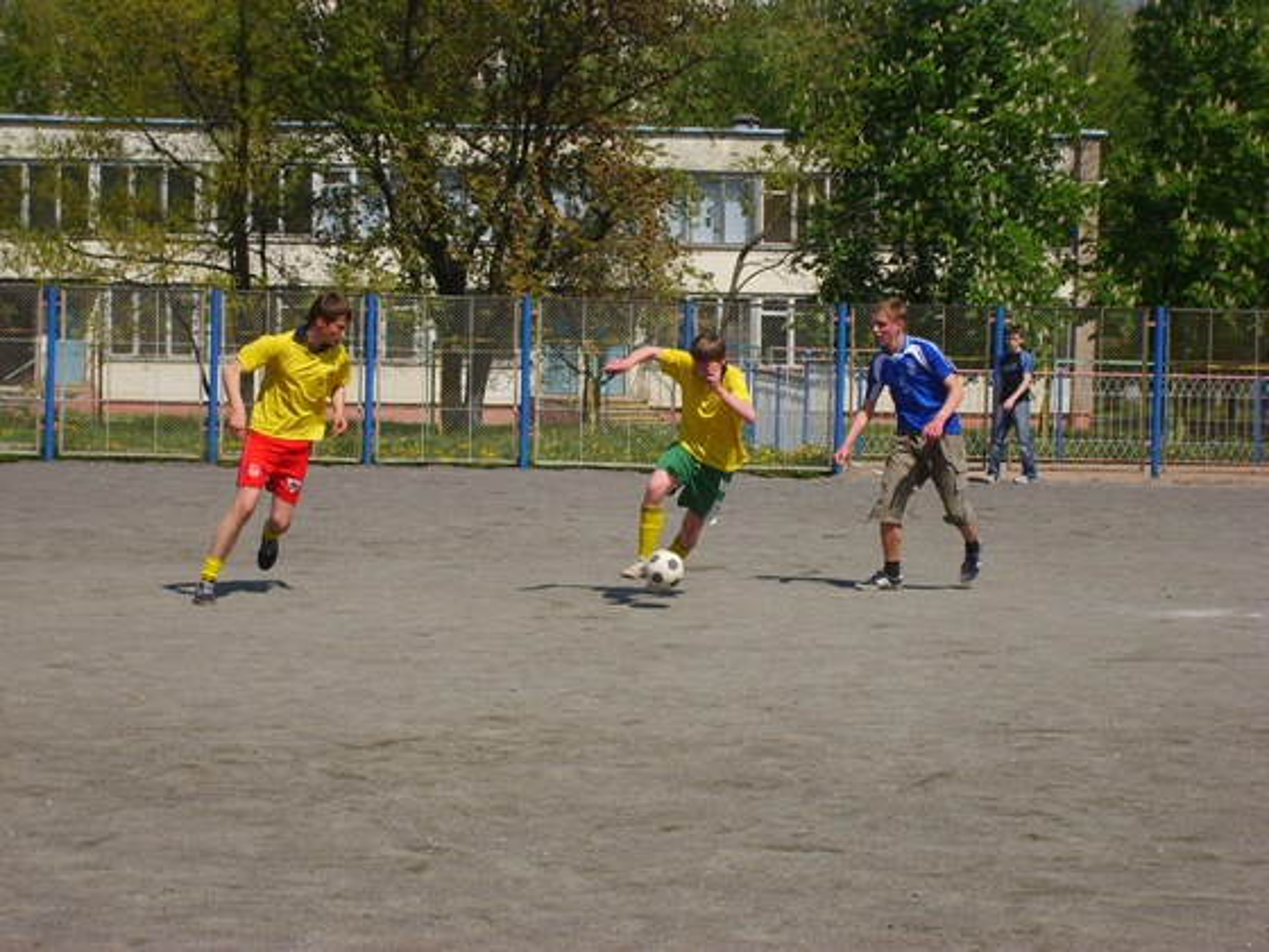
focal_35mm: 81
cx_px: 634
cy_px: 476
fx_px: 2969
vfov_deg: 18.2
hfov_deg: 24.1
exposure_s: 1/750
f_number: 4.2
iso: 50
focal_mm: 13.7
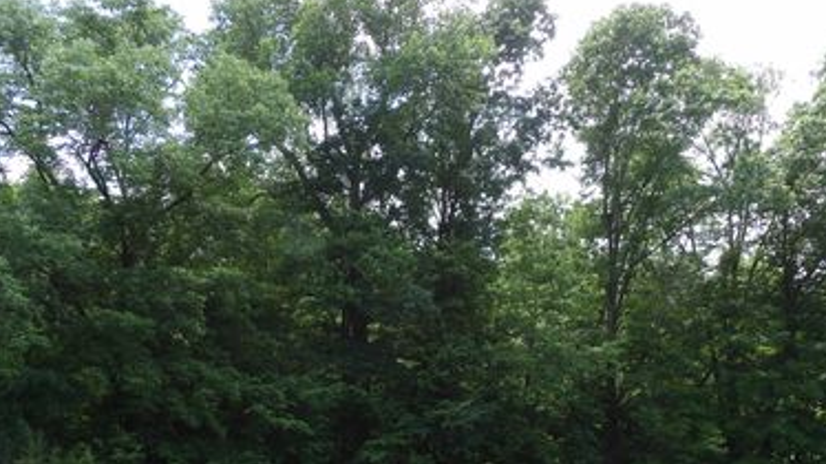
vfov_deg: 32.5
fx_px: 766
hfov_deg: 56.6
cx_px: 440
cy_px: 388
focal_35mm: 35
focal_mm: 4.3
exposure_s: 1/297
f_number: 3.2
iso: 100
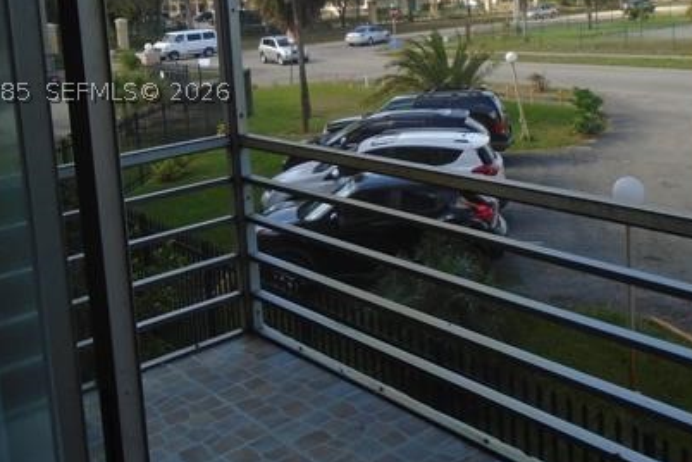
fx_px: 826
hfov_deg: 45.0
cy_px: 91
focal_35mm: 43
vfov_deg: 30.4
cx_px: 437
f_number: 3.2
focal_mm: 4.6
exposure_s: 1/250
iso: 100
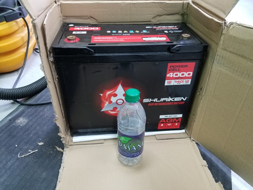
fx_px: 190
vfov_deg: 53.1
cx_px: 126
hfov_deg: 67.3
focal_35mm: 26
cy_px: 95
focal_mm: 4.25
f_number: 1.7
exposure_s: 1/60
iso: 200
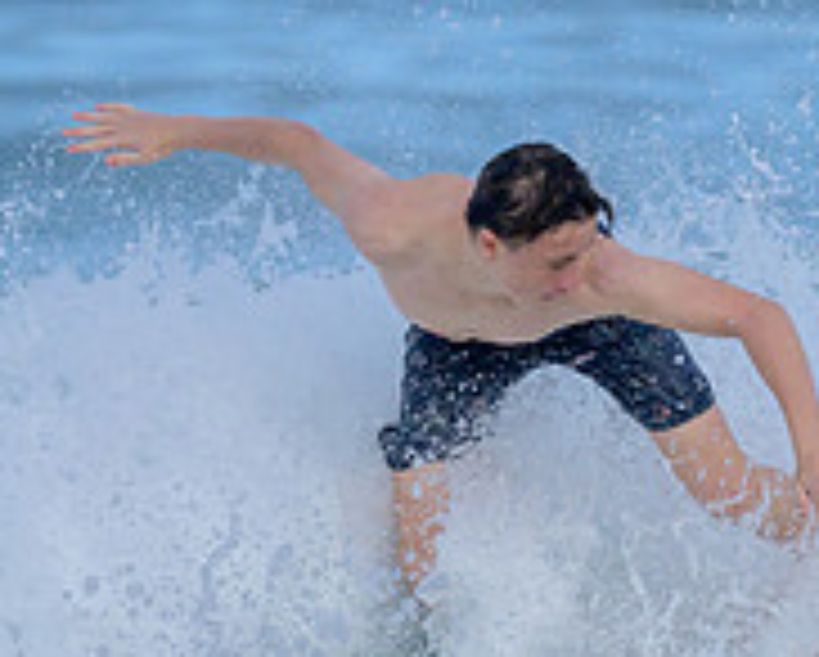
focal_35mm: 2713
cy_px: 788
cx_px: 1130
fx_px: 65832
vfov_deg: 0.6
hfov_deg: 0.7
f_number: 6.3
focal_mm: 800
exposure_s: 1/2000
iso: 500
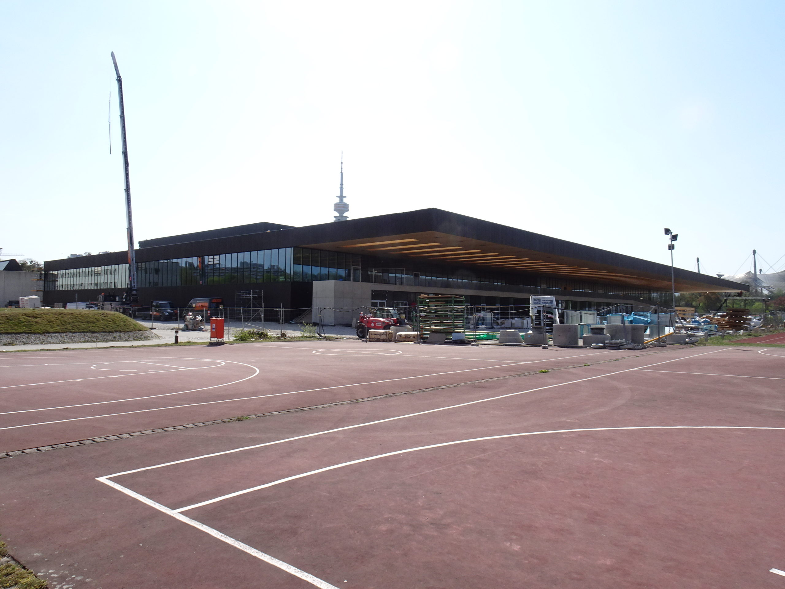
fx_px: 544
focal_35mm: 24
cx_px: 392
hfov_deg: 71.6
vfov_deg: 56.8
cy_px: 294
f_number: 6.3
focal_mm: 4.1
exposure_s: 1/250
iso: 80
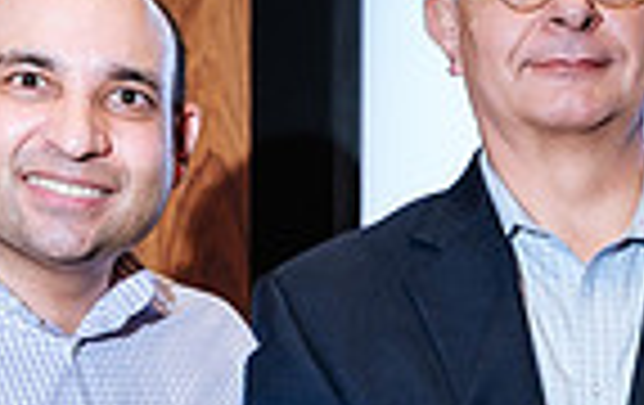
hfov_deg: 13.4
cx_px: 900
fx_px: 2620
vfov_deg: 8.6
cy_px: 646
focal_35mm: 149
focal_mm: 22
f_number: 4
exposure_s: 1/60
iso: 640
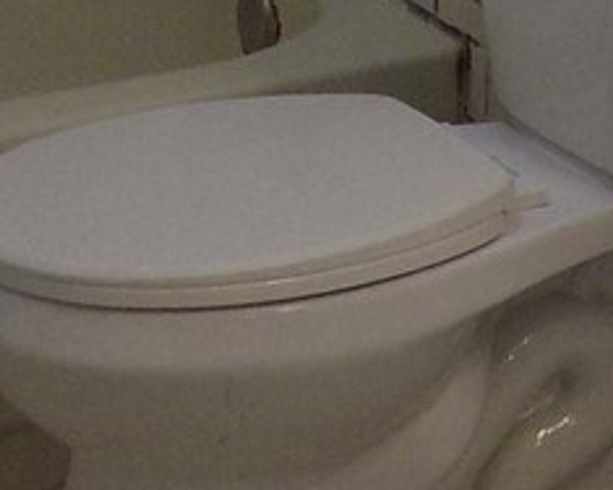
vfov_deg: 9.3
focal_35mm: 153
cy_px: -573
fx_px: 2776
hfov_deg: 12.1
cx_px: 897
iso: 140
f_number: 3.1
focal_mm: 4
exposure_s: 1/30
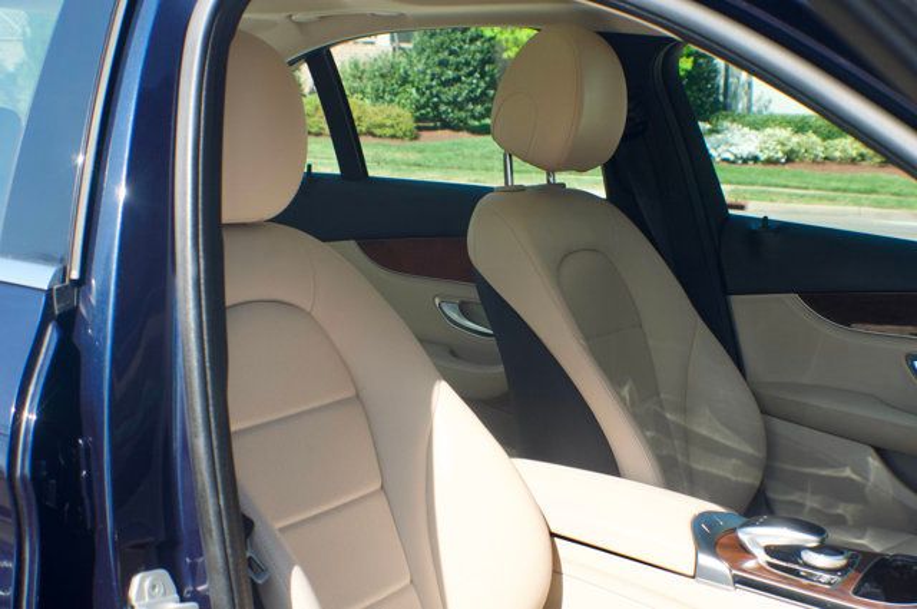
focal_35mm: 75
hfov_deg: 27.0
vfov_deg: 18.1
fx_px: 1908
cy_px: 304
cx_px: 458
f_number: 7.1
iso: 500
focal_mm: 50
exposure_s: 1/200
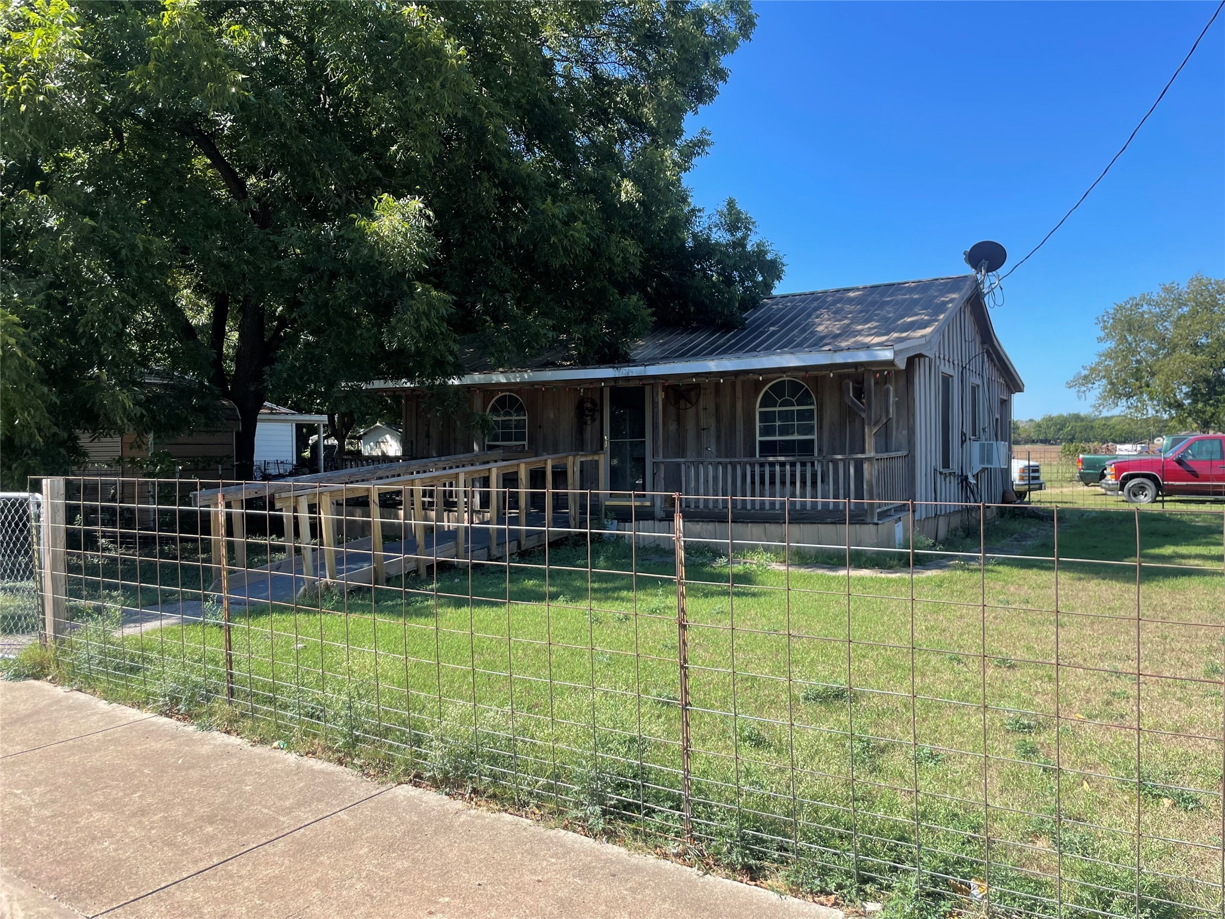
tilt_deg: +0.2
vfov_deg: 53.1
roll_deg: +0.7
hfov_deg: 67.3
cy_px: 460
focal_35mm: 26
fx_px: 920
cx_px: 612
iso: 32
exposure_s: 1/1490
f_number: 1.6
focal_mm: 4.2
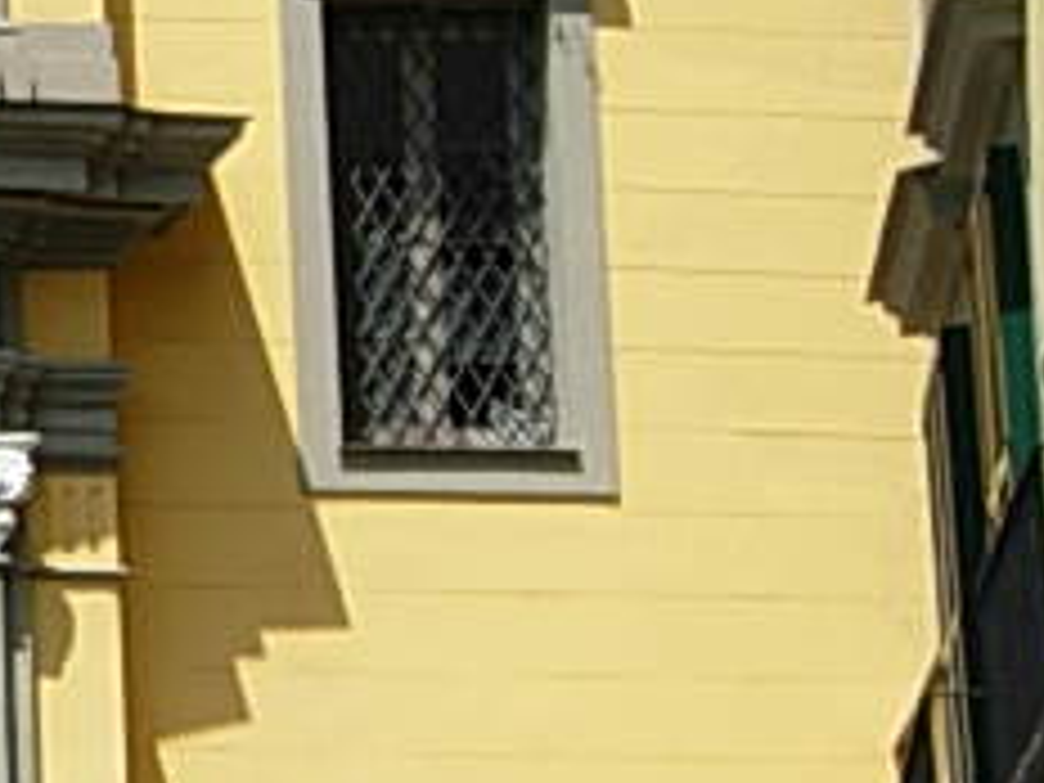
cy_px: 266
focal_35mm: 274
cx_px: -999
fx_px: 8264
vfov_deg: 5.4
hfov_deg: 7.0
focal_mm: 12.9
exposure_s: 1/395
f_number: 4.9
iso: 50
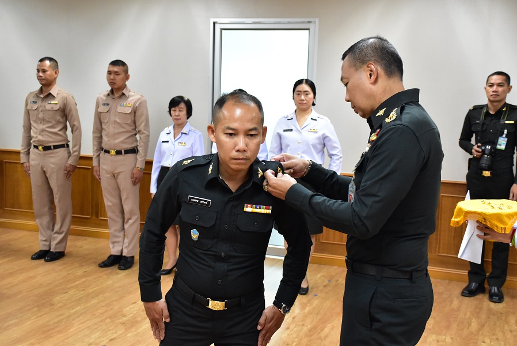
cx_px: 258
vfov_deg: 26.5
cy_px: 173
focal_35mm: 51
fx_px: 733
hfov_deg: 38.9
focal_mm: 34
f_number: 5.6
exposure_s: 1/80
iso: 4000
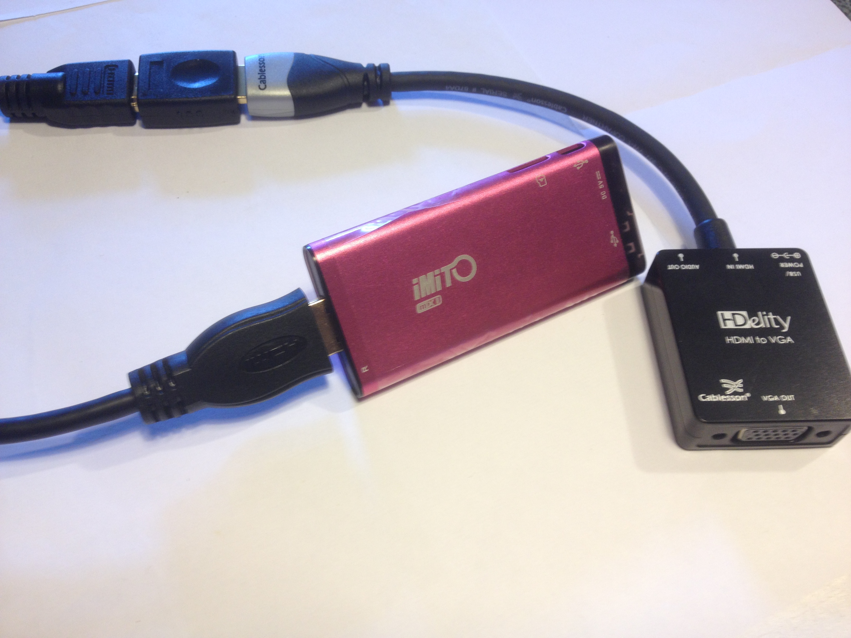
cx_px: 426
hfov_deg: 52.6
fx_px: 860
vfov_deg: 40.7
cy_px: 319
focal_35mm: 35
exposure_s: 1/20
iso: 64
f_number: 2.4
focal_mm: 4.28
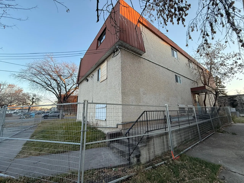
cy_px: 92
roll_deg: +0.9
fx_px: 99
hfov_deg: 102.1
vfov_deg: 85.7
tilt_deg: +12.9
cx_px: 122
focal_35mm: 14
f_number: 2.2
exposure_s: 1/99
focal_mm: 2.22
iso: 64
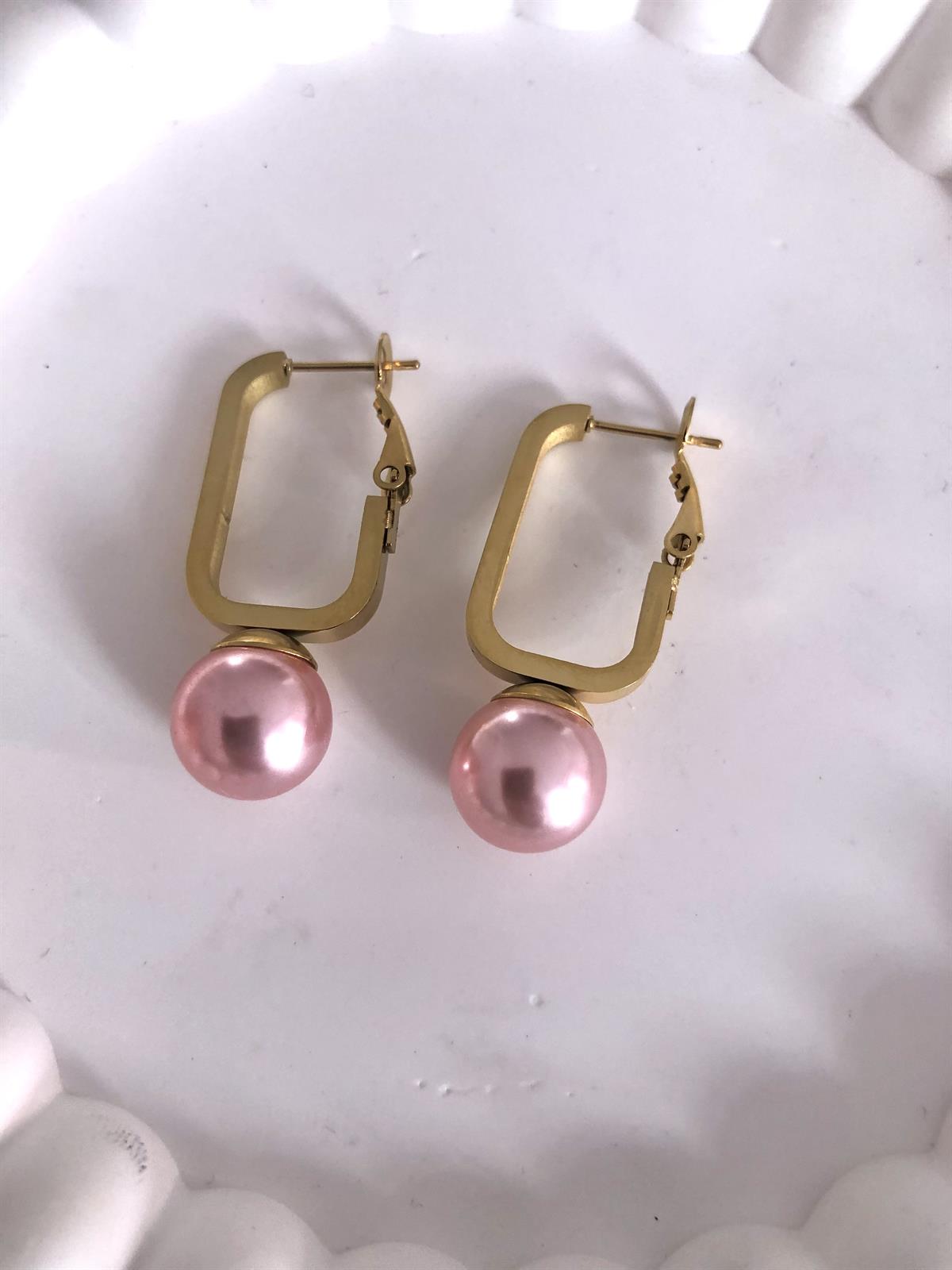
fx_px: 1027
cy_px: 635
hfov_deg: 49.7
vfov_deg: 63.4
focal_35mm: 28
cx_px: 476
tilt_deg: -72.5
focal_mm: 3.99
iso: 20
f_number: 1.8
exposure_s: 1/30
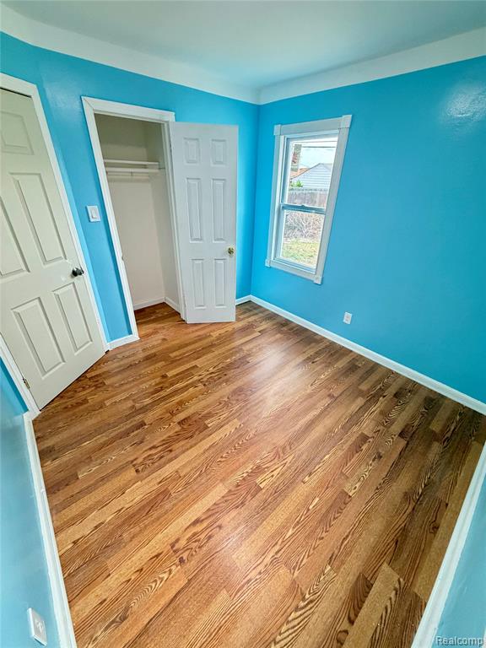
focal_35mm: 14
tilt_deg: -29.2
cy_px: 324
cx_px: 243
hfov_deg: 85.7
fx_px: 262
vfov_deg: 102.1
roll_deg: -1.8
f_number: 2.2
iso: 400
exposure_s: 1/60
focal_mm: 2.22
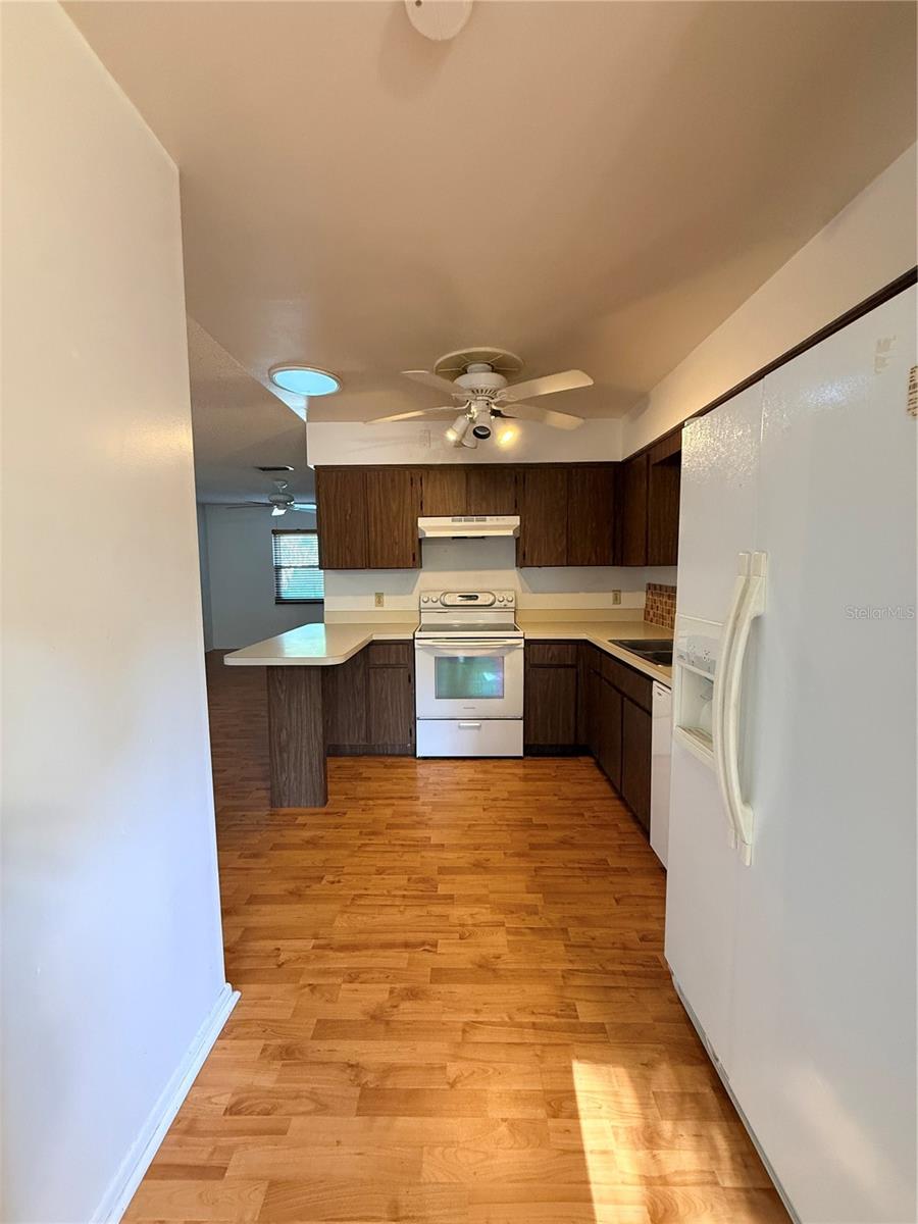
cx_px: 459
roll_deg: +0.6
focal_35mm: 14
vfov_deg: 102.1
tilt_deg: -4.0
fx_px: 495
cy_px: 612
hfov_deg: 85.7
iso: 500
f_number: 2.2
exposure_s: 1/60
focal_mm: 2.22
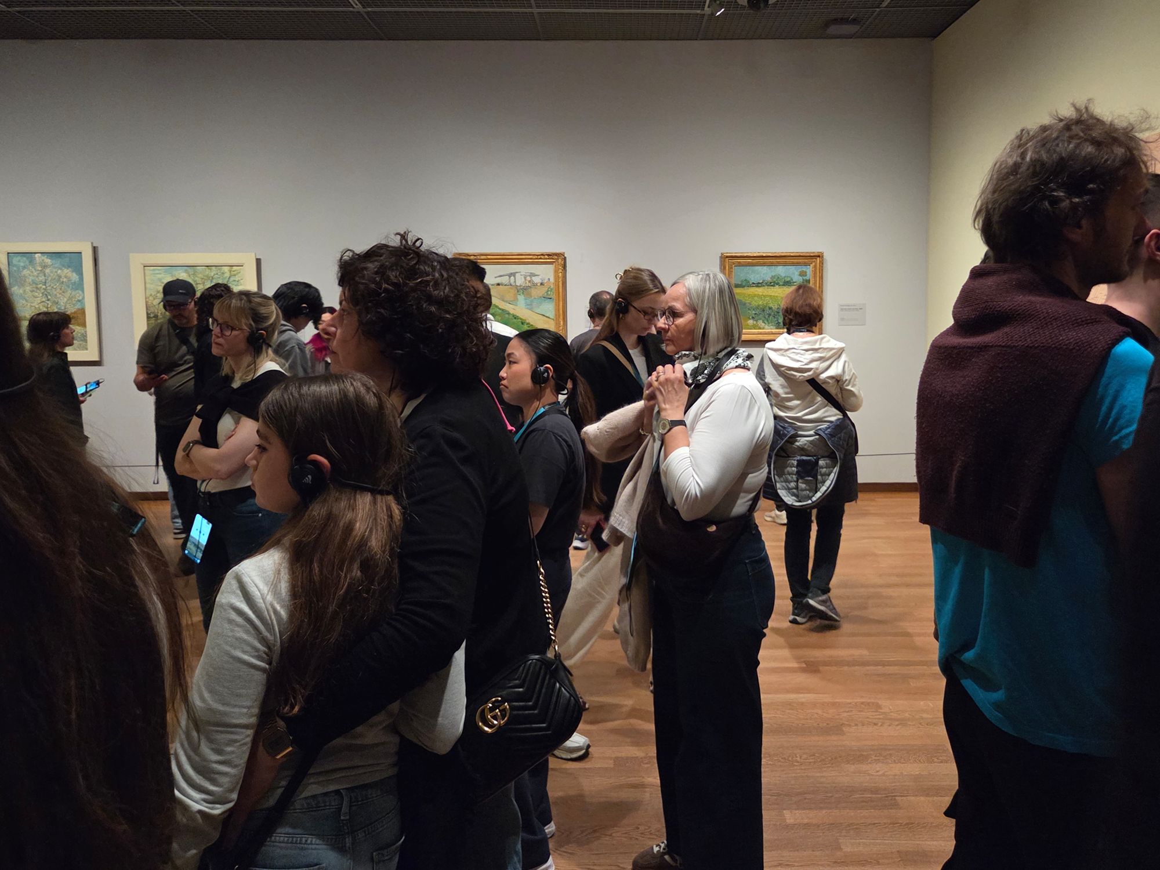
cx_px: 580
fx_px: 771
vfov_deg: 58.9
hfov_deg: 73.9
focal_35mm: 23
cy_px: 435
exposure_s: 1/120
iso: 2500
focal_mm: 5.4
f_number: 1.8
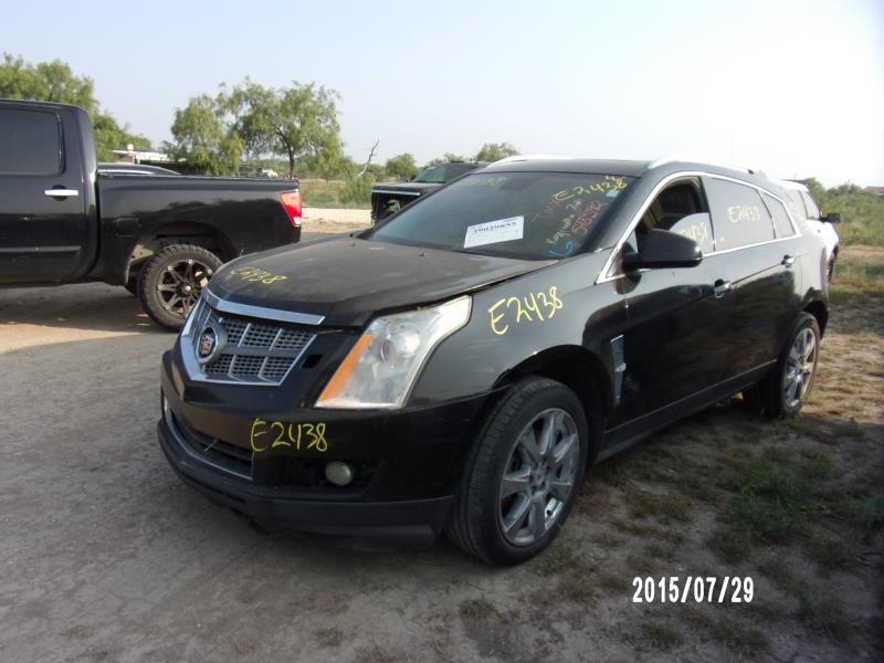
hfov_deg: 71.6
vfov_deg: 56.8
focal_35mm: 24
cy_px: 332
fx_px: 613
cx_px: 442
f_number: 3.3
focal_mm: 4.3
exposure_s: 1/500
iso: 80
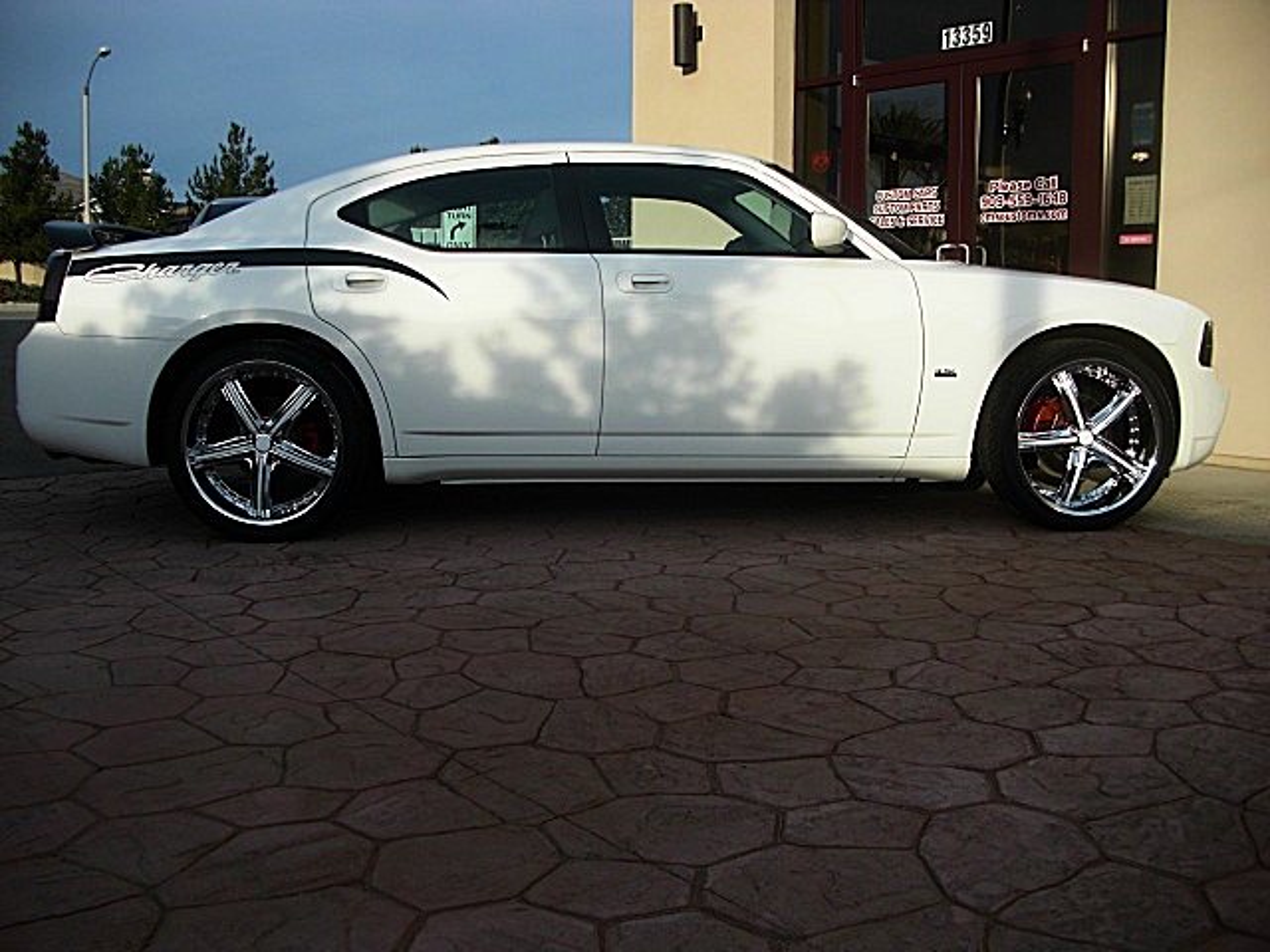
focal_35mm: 36
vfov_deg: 39.7
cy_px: 476
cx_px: 635
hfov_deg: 51.4
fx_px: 1321
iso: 50
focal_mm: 6.3
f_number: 2.8
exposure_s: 1/640
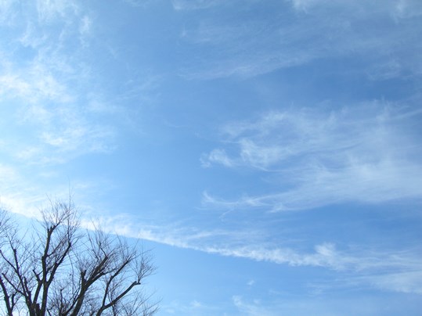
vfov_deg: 37.7
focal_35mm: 38
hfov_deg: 49.0
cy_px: 158
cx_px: 211
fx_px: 463
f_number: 4.8
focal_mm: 7.8
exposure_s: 1/653
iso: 50
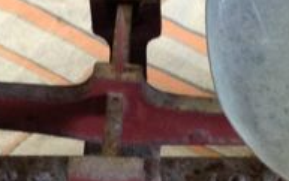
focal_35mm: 192
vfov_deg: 6.8
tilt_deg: -54.0
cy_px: 247
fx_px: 1514
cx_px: 201
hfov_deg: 10.9
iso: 125
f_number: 2.4
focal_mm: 4.28
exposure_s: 1/20
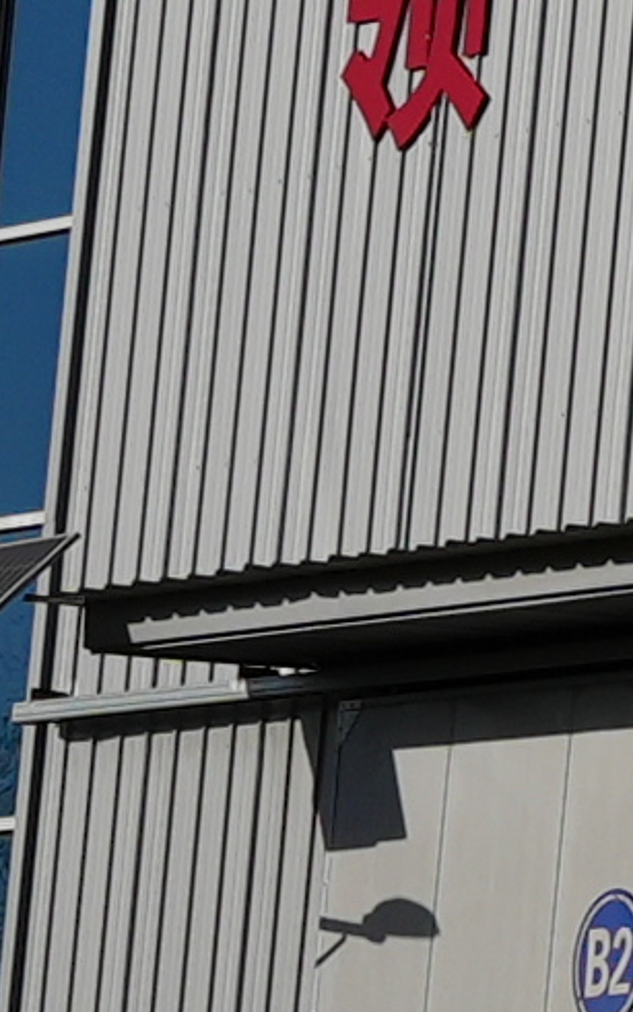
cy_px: 668
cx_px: 2561
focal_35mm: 402
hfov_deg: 3.1
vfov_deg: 5.2
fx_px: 11093
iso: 100
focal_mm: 28
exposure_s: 1/2500
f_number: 5
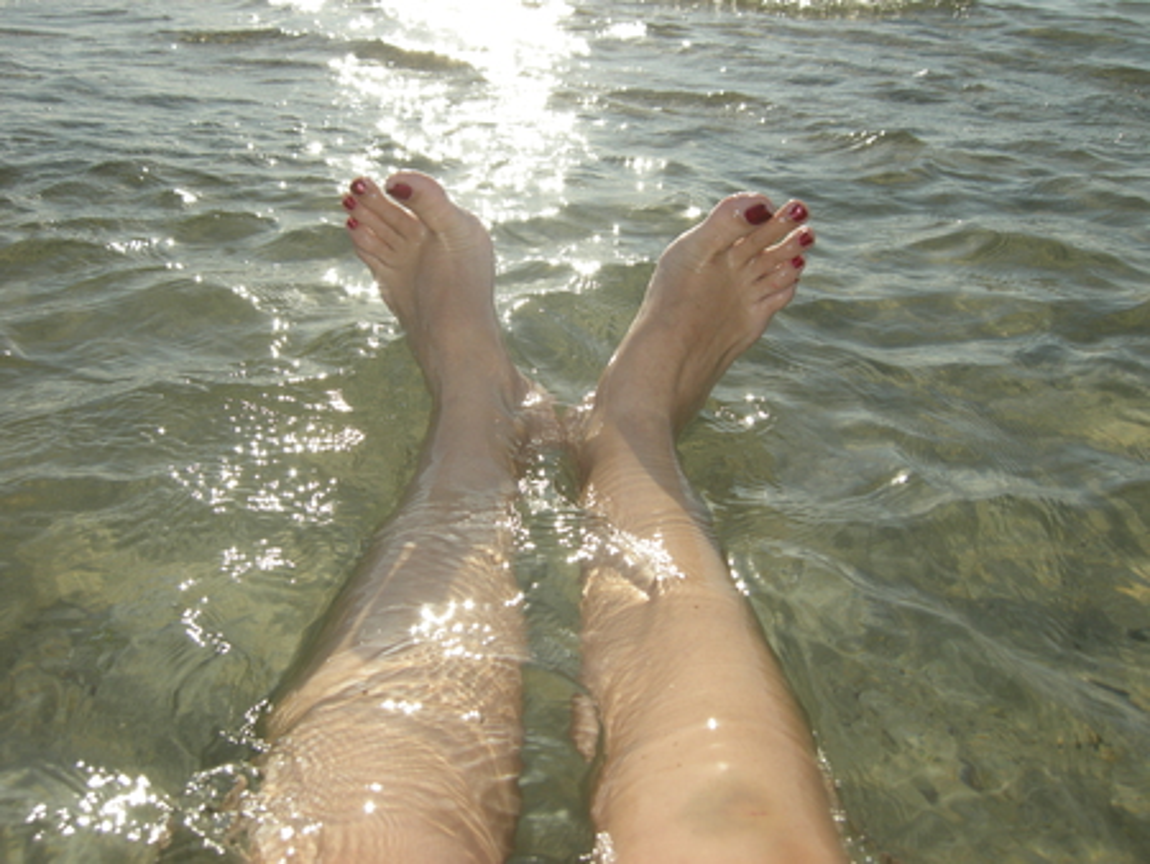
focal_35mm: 35
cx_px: 575
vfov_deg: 40.7
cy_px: 432
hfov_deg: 52.6
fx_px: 1163
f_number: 3.8
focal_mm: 7.5
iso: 64
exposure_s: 1/1000
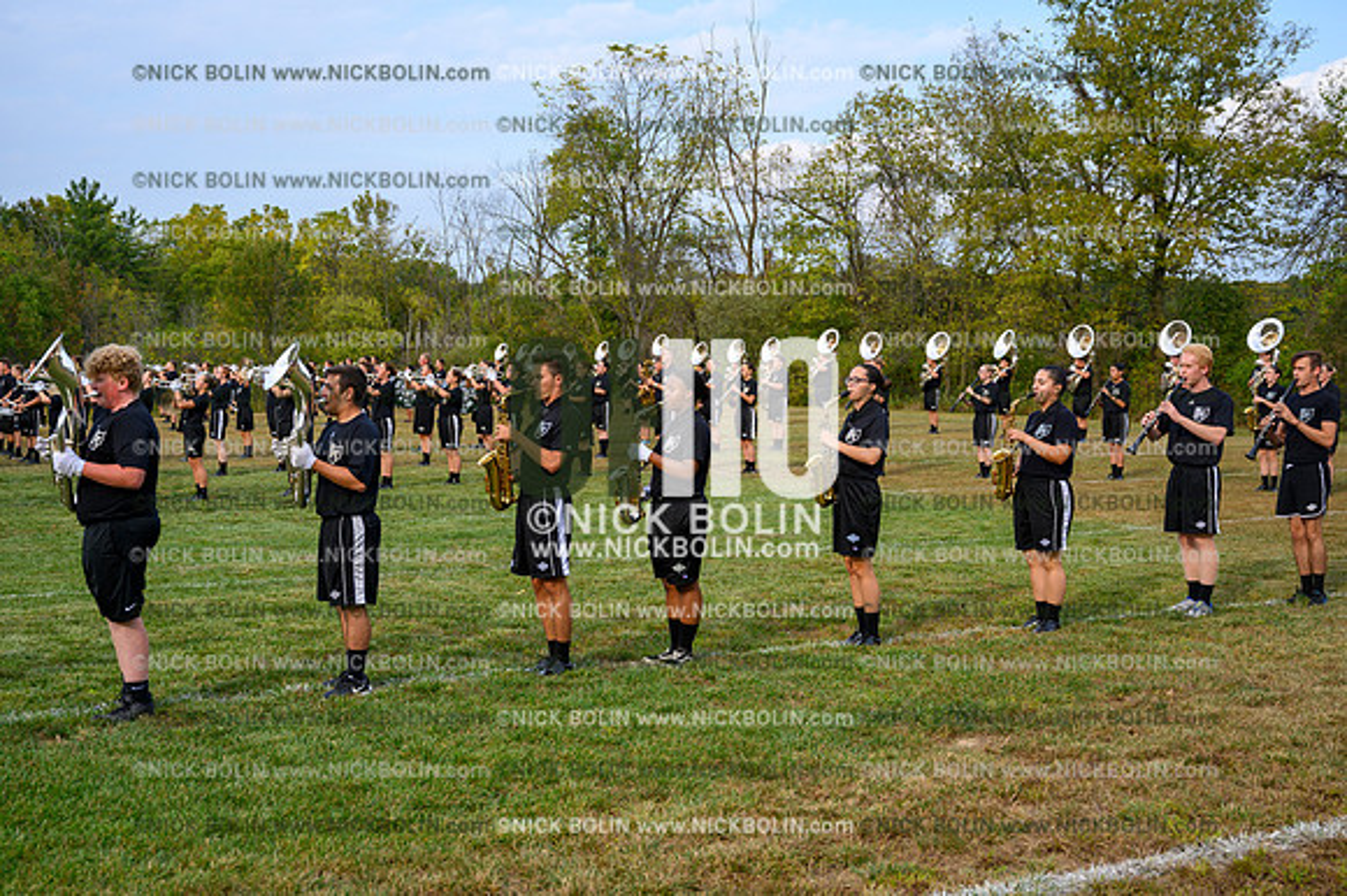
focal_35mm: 44
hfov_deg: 44.5
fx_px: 1645
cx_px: 674
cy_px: 448
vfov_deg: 30.5
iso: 200
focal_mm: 44
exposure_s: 1/800
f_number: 4.5
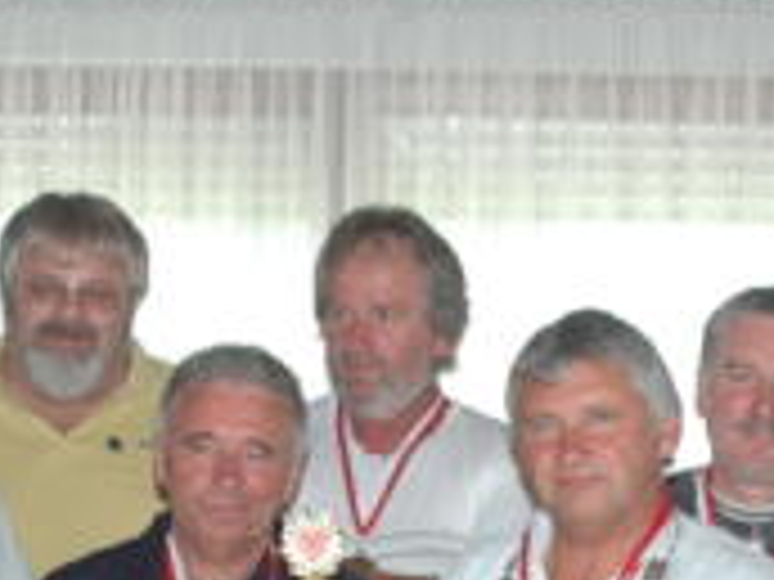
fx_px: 2616
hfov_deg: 16.8
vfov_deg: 12.5
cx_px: 436
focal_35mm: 117
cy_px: 589
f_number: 4
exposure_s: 1/60
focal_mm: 28
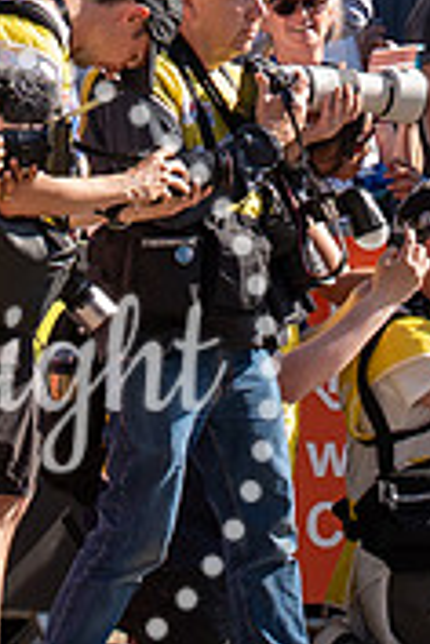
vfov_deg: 1.9
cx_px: 295
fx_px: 19008
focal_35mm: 1061
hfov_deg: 1.3
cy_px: -95
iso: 250
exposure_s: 1/1000
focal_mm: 158
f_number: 4
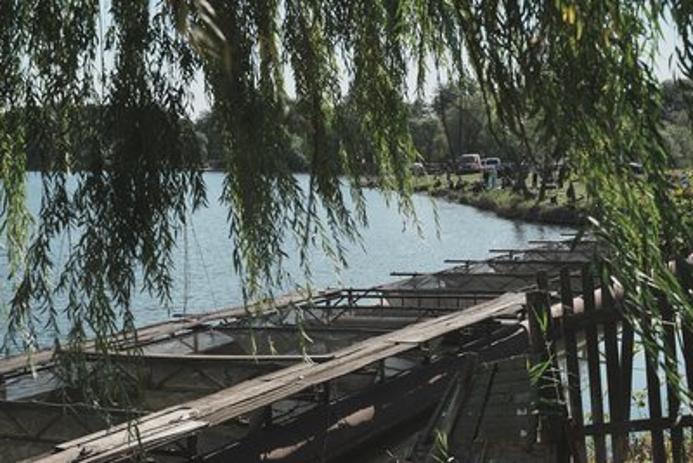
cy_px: 232
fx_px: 924
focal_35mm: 48
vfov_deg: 28.1
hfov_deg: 41.1
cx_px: 346
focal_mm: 48
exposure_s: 1/800
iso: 100
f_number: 7.1
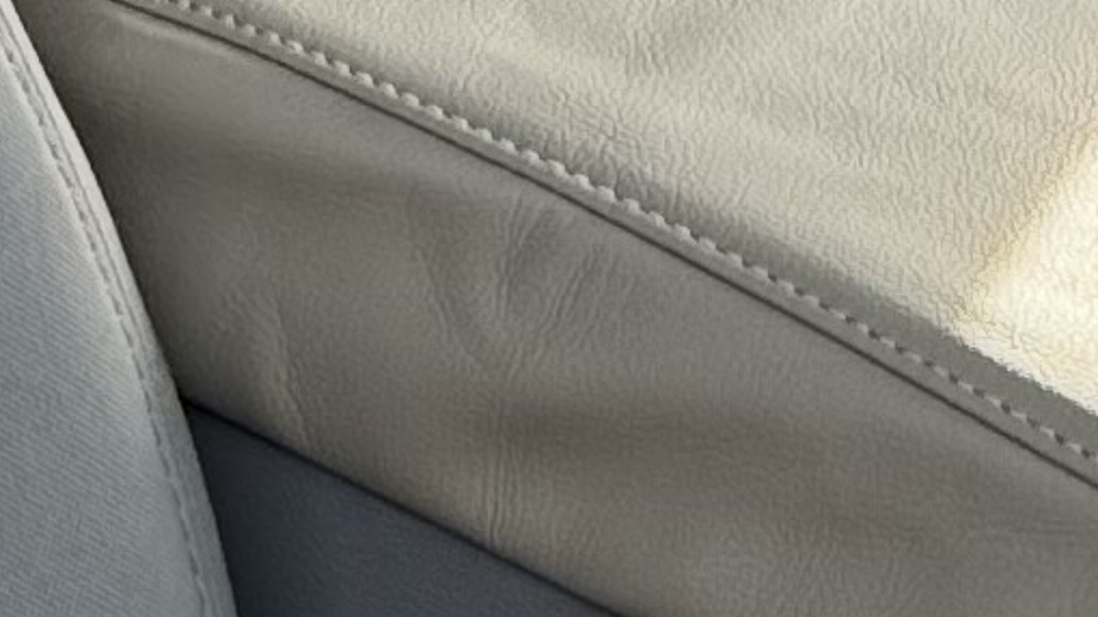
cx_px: 488
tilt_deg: -8.8
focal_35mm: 207
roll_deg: -4.0
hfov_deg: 10.4
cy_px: -1637
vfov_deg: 5.3
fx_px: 6025
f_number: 1.78
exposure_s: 1/1112
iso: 80
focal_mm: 6.76
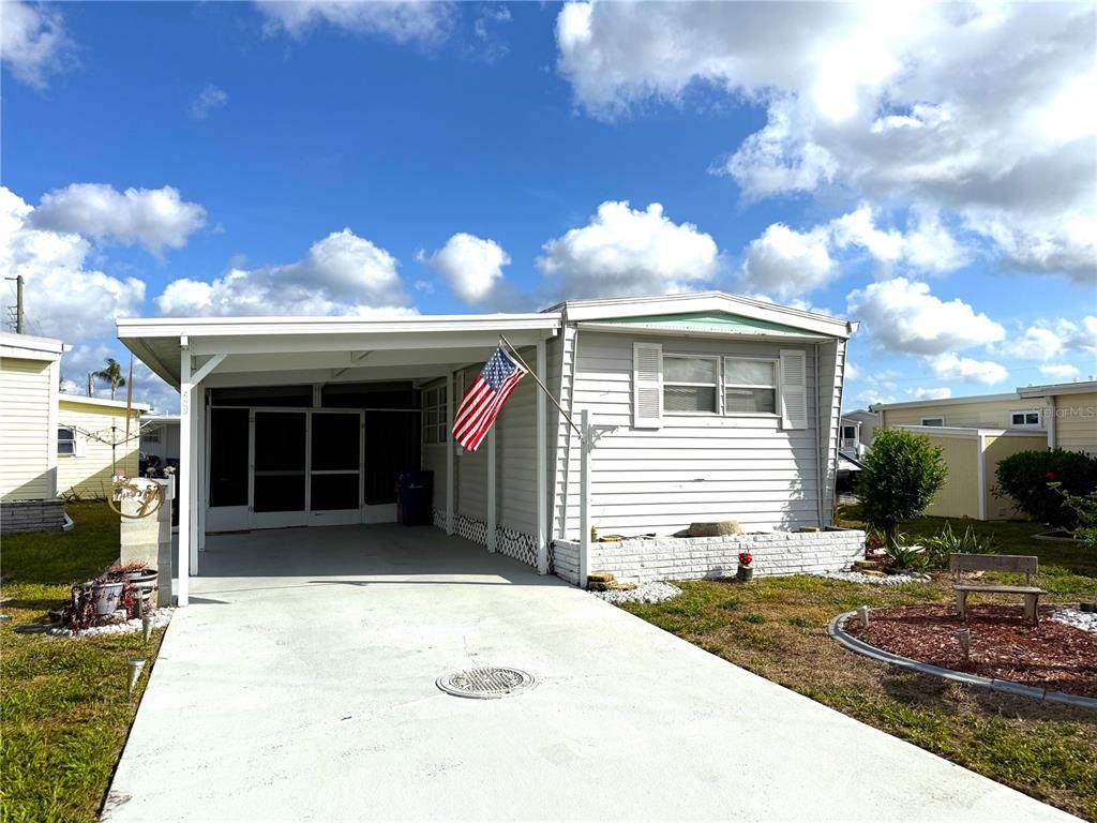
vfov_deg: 56.8
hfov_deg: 71.6
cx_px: 548
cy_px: 412
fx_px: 761
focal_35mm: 24
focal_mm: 6.76
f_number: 1.78
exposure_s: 1/10309
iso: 80
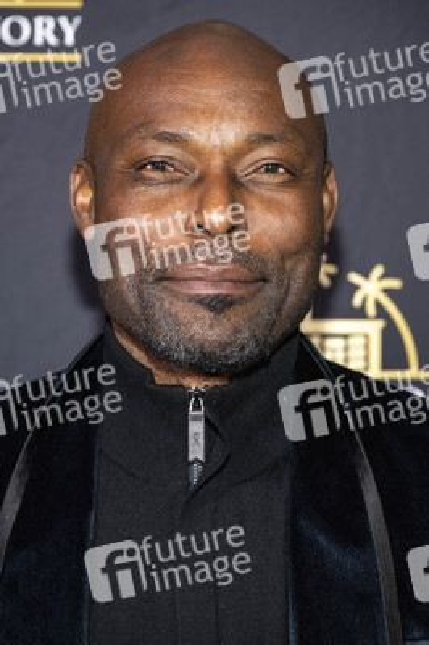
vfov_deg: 17.1
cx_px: 214
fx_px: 2149
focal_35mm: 120
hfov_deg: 11.4
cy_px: 322
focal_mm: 120
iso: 800
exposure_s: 1/200
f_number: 5.6
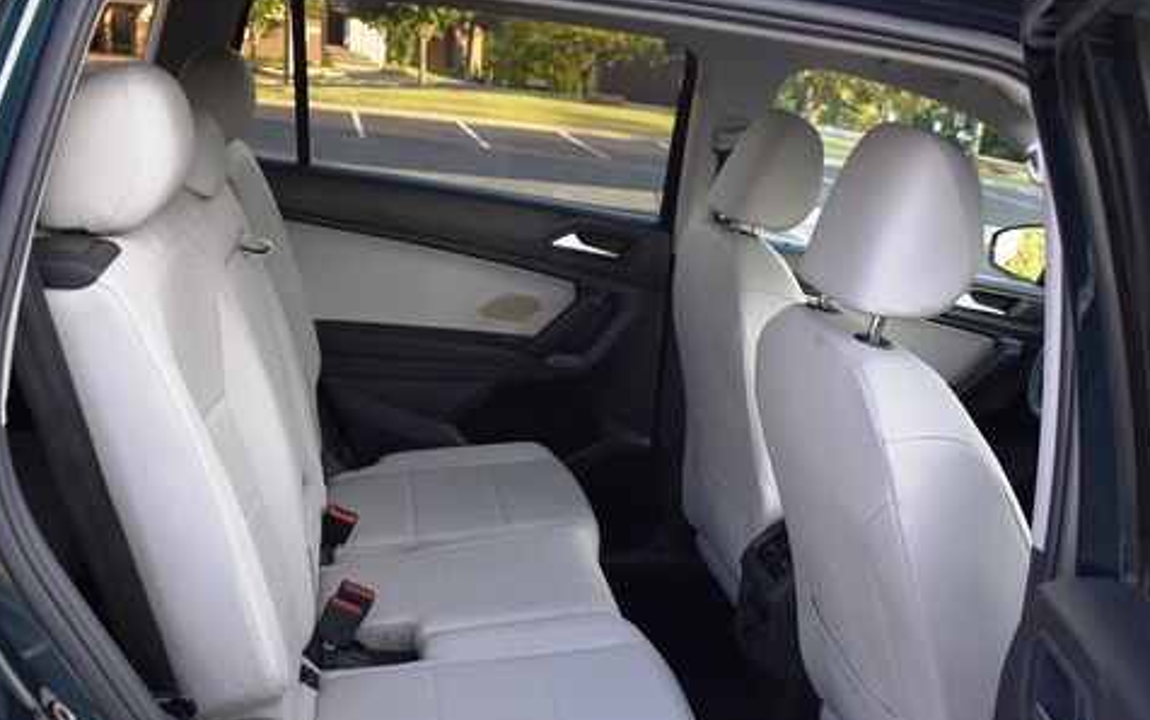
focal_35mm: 37
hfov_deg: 52.7
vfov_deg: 34.1
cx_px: 553
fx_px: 1160
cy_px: 499
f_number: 3.5
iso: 400
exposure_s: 1/250
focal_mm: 18
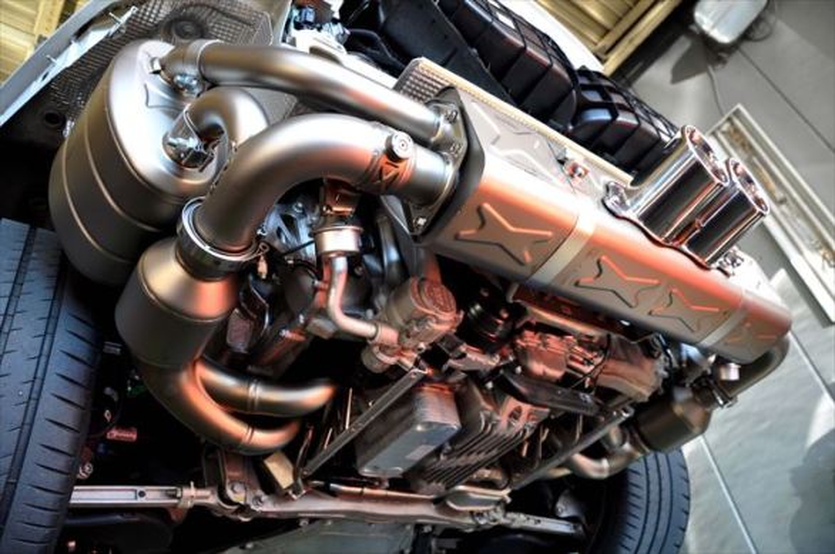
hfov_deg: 67.5
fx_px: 625
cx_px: 418
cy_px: 277
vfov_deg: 47.8
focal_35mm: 27
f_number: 4
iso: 400
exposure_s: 1/15
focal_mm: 18
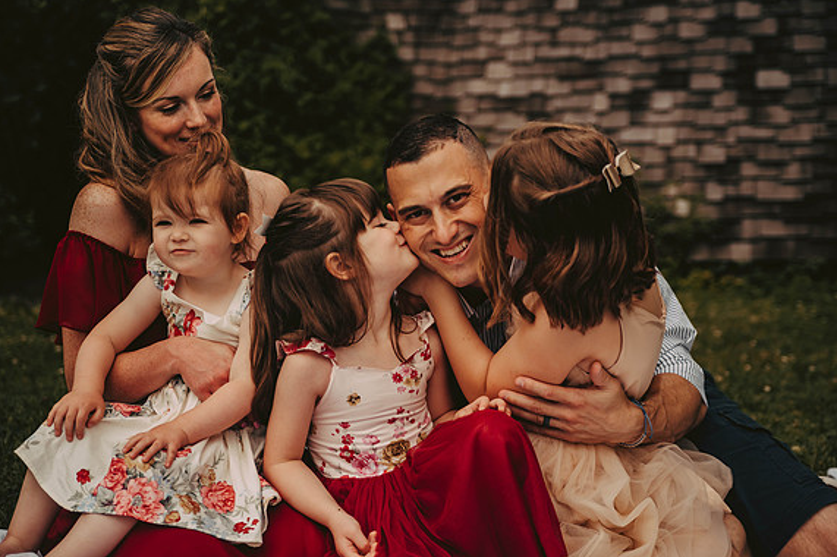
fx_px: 1417
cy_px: 279
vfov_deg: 22.2
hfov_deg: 32.9
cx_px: 421
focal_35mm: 61
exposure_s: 1/1600
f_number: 2.8
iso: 200
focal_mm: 60
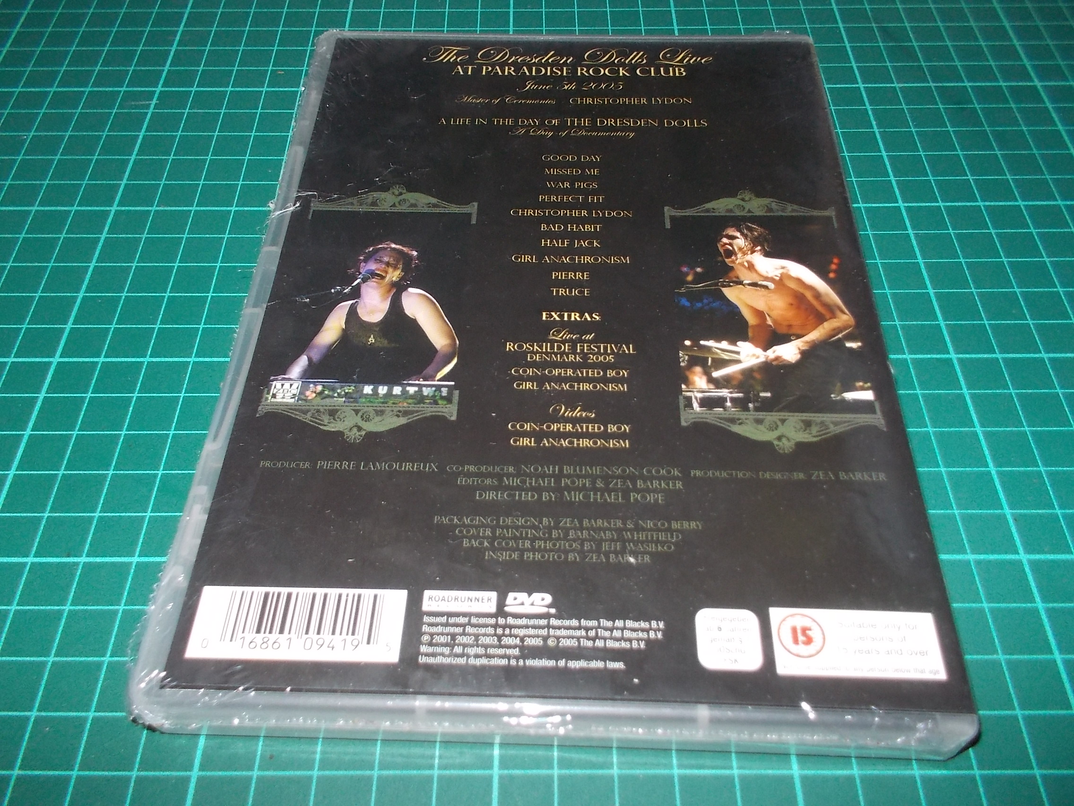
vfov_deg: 48.2
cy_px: 403
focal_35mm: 29
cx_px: 537
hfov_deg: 61.7
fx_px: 900
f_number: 3.3
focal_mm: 4.1
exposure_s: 1/30
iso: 200
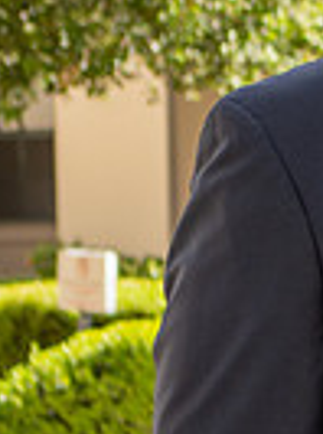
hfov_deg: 4.0
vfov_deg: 5.5
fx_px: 4488
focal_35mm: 359
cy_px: 134
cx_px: 978
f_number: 4.5
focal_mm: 50
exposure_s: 1/200
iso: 100
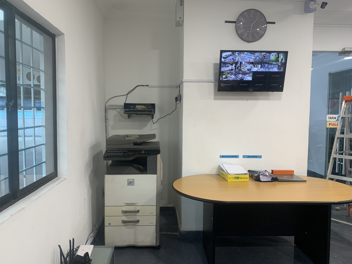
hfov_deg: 67.3
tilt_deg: -4.2
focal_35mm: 26
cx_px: 176
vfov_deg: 53.1
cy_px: 132
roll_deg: -0.2
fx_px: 264
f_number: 1.8
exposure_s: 1/60
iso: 125
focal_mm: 4.25
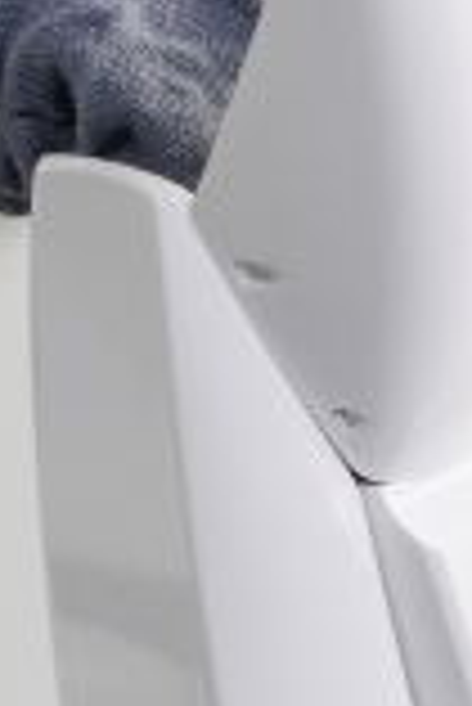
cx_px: -342
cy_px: -112
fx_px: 13480
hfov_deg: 2.0
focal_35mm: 687
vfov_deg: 3.0
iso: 200
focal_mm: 90
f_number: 13
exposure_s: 1/3
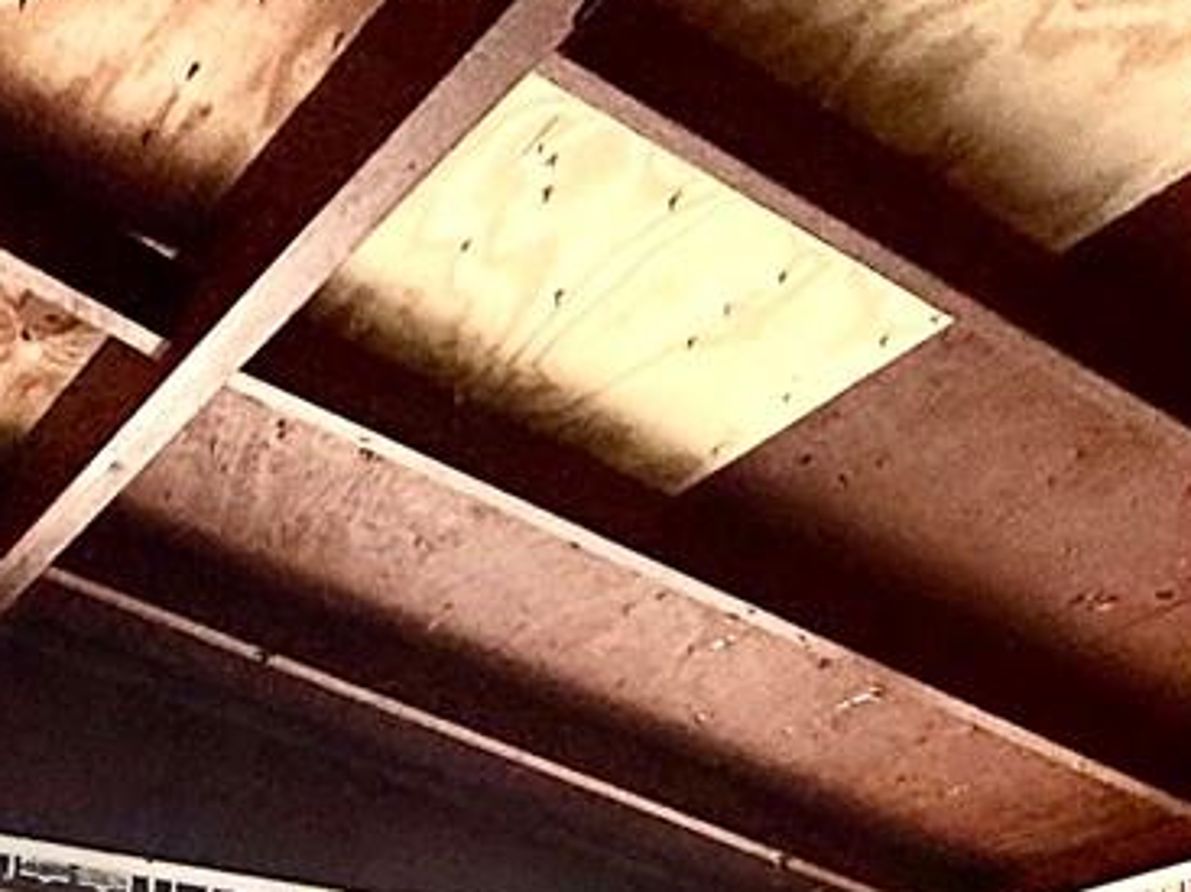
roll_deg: -0.9
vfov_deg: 19.7
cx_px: 454
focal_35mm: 61
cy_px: 1456
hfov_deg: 31.6
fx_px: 2098
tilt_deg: -0.8
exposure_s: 1/430
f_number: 2.2
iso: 64
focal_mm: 2.22
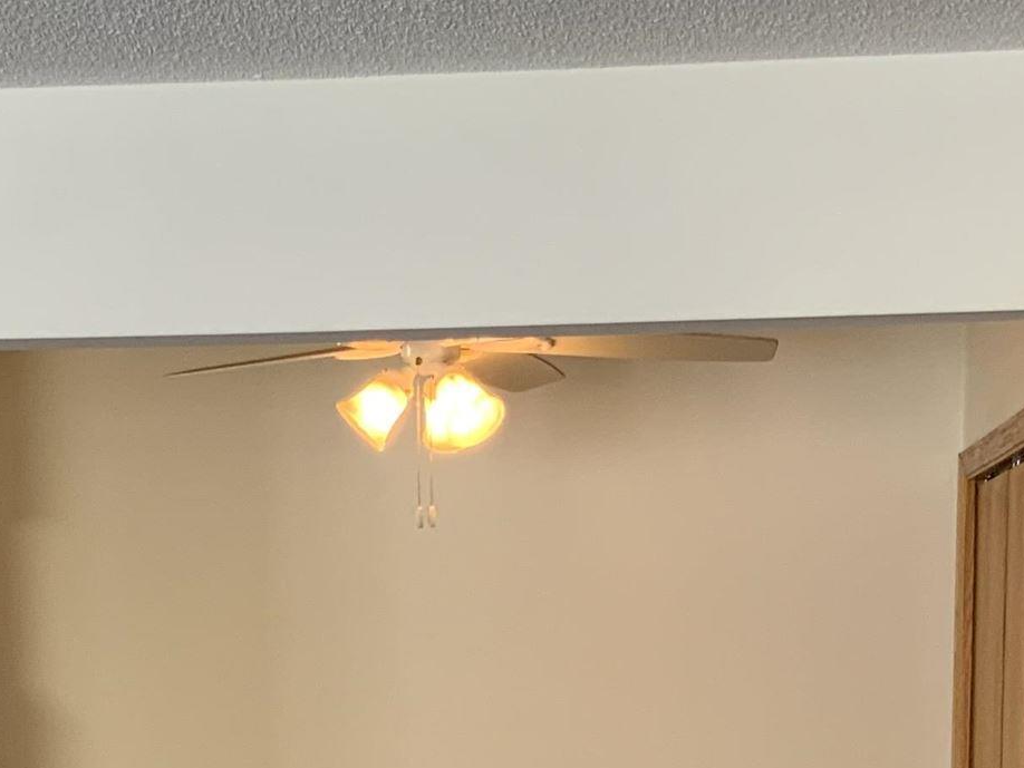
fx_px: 2870
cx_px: 386
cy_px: 1213
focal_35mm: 97
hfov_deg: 20.2
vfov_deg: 14.1
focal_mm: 3
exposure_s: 1/60
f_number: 1.8
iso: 50
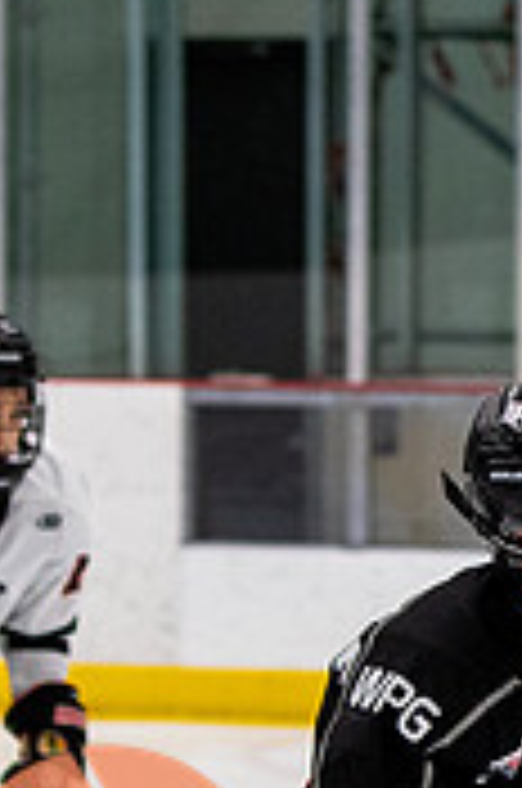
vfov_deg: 4.9
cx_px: 737
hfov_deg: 3.3
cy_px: 893
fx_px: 9083
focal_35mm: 416
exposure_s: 1/640
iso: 1250
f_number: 2.8
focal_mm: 70
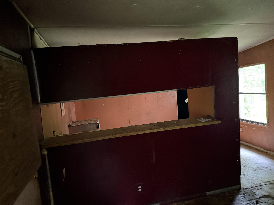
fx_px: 190
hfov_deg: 71.6
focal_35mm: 24
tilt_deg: -6.9
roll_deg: +1.7
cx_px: 137
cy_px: 102
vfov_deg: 56.8
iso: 1250
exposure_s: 1/30
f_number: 1.78
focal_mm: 6.76
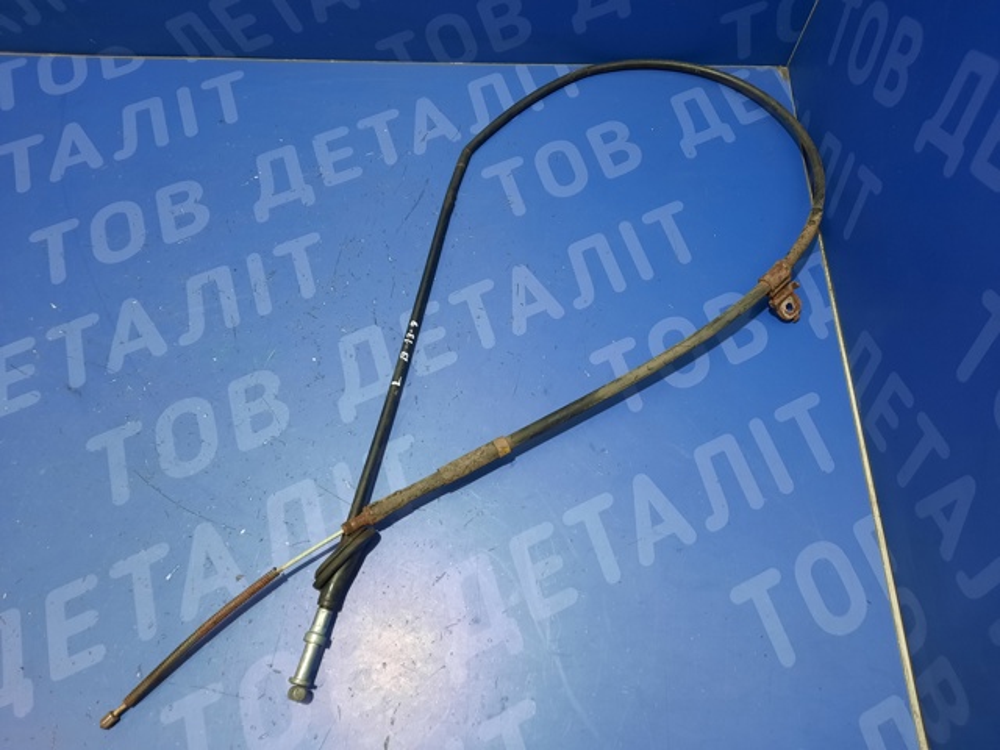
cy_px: 375
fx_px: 722
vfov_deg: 54.9
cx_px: 500
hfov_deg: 69.4
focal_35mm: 25
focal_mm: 4.6
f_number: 2
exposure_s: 1/33
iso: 320
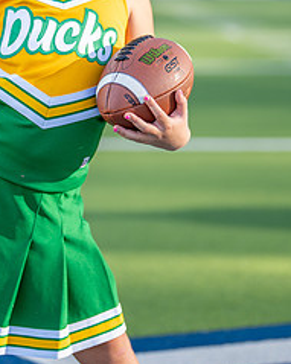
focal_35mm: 133
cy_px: 37
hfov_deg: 11.6
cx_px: 68
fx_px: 1433
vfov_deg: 14.3
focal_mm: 50
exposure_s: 1/2500
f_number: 1.2
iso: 100
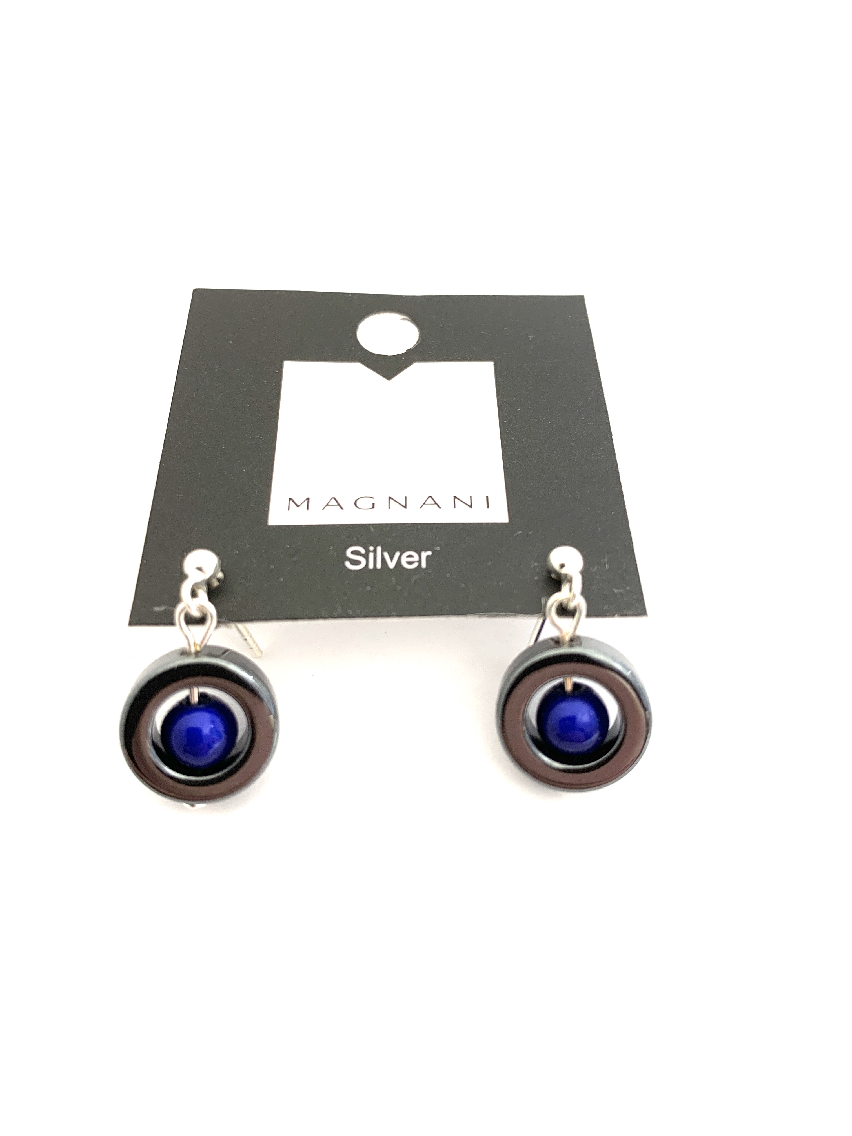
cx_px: 426
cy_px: 568
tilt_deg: -62.9
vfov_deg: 67.3
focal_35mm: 26
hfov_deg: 53.1
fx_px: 853
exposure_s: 1/100
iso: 50
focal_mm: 4.25
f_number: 1.8
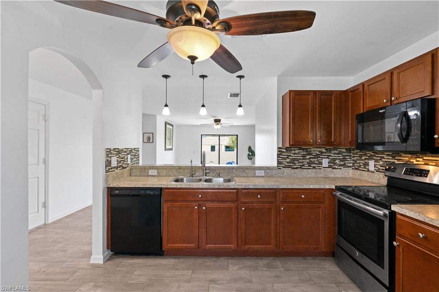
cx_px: 220
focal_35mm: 16
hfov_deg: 96.8
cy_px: 146
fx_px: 195
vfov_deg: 73.7
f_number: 8
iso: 400
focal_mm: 16
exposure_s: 1/25
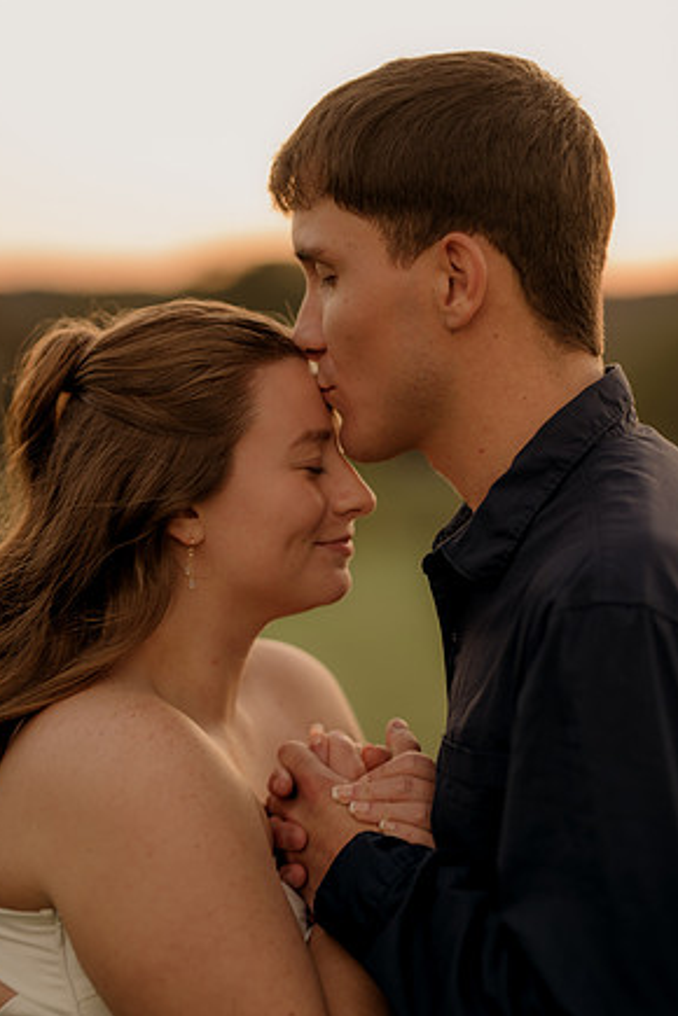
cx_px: 334
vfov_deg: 23.1
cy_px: 514
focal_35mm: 88
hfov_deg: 15.5
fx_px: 2486
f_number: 1.8
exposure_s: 1/80
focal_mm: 85
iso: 100
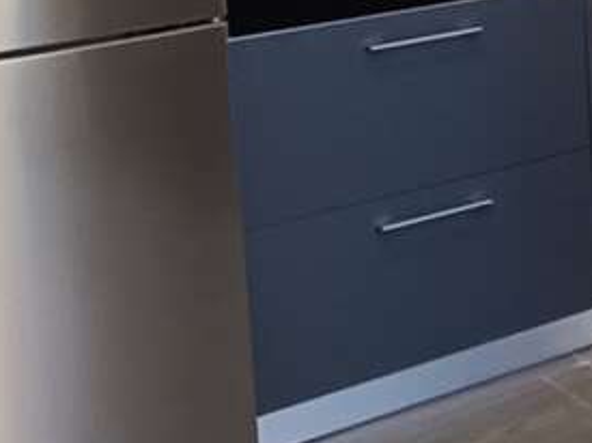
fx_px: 1590
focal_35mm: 93
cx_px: 1261
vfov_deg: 14.8
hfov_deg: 15.6
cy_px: -206
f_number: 2.2
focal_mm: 1.68
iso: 500
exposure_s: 1/50
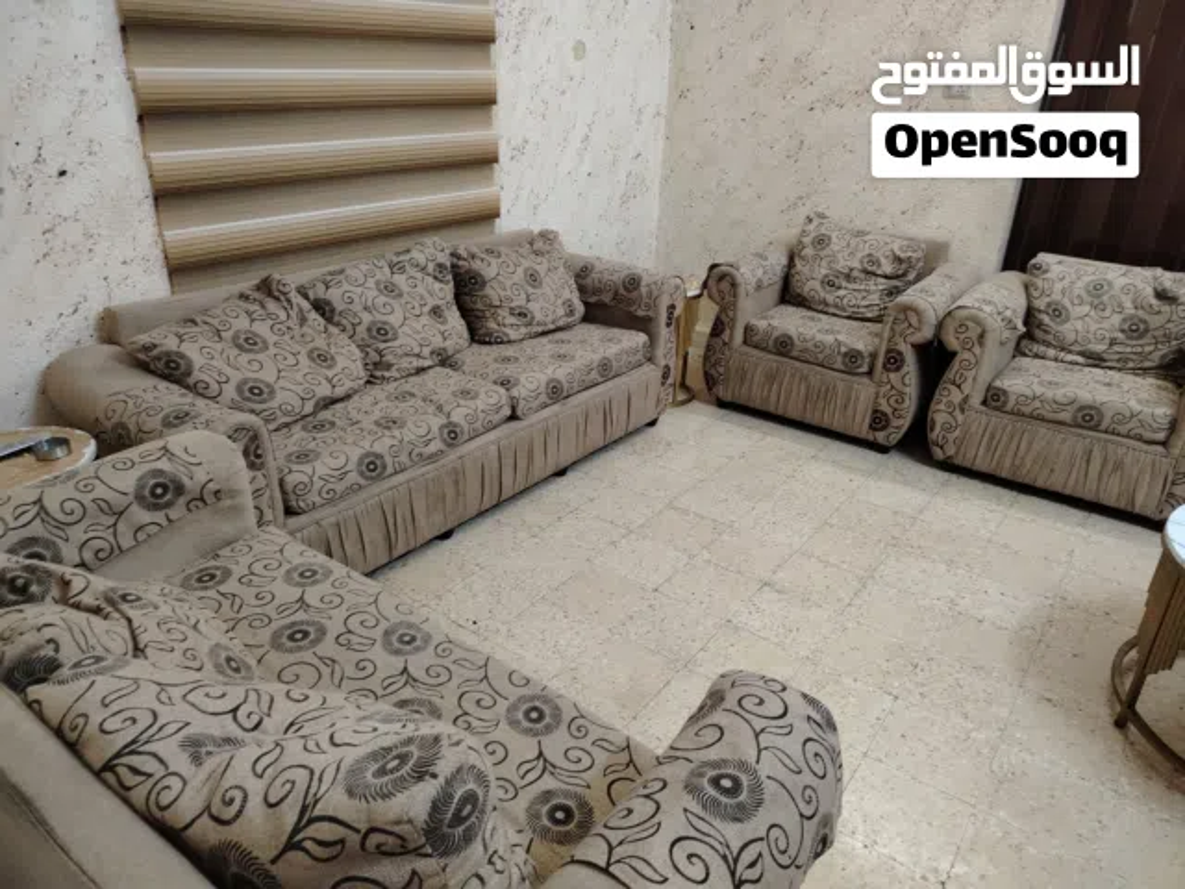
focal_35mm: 24
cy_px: 444
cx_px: 592
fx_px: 822
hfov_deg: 71.6
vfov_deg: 56.8
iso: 1113
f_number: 1.75
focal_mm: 5.25
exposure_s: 1/33.3
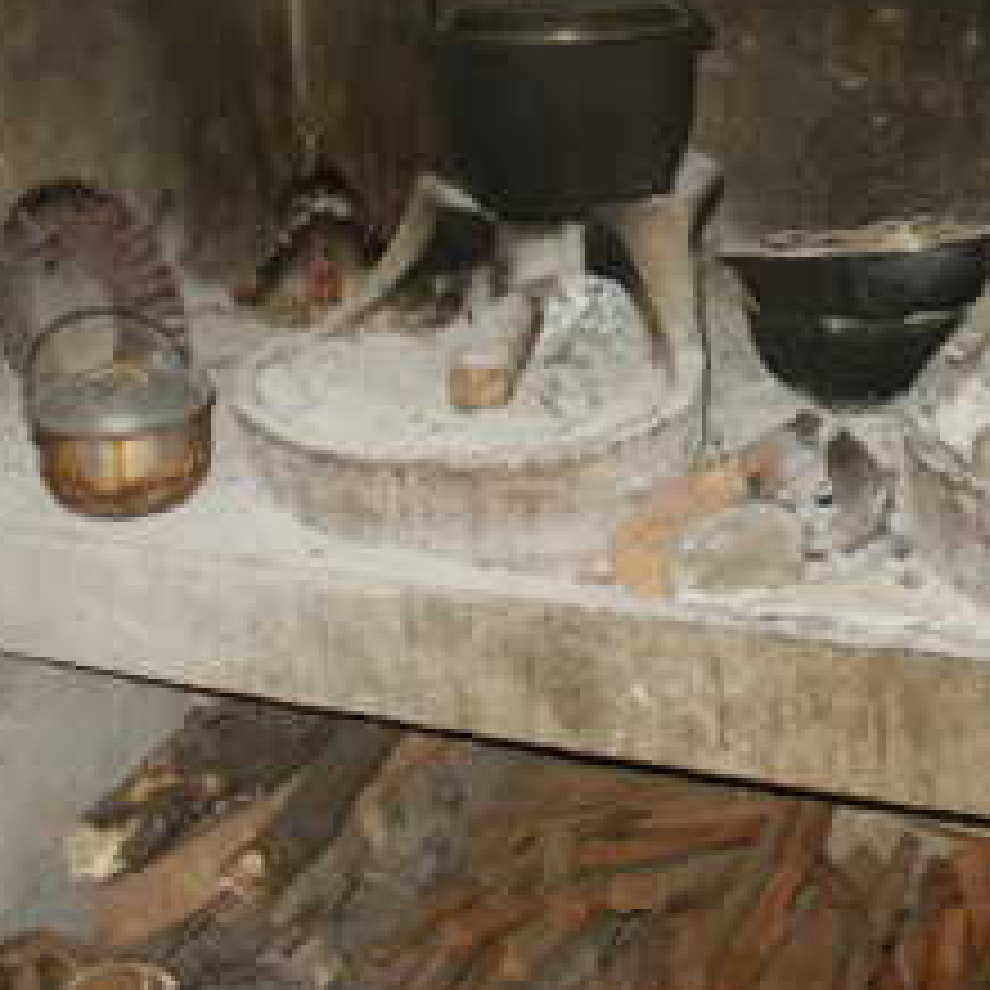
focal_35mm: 62
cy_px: 356
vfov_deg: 27.6
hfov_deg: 27.3
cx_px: 742
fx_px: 2006
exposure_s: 1/45
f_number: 3
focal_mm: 7.2
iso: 200
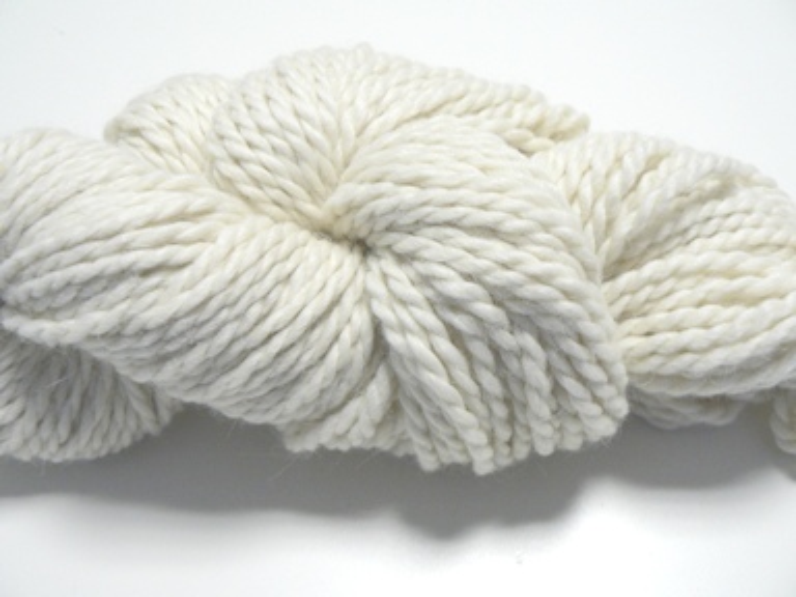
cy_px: 298
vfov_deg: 39.7
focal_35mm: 36
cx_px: 398
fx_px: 828
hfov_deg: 51.4
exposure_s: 1/30
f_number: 2.8
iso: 200
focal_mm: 6
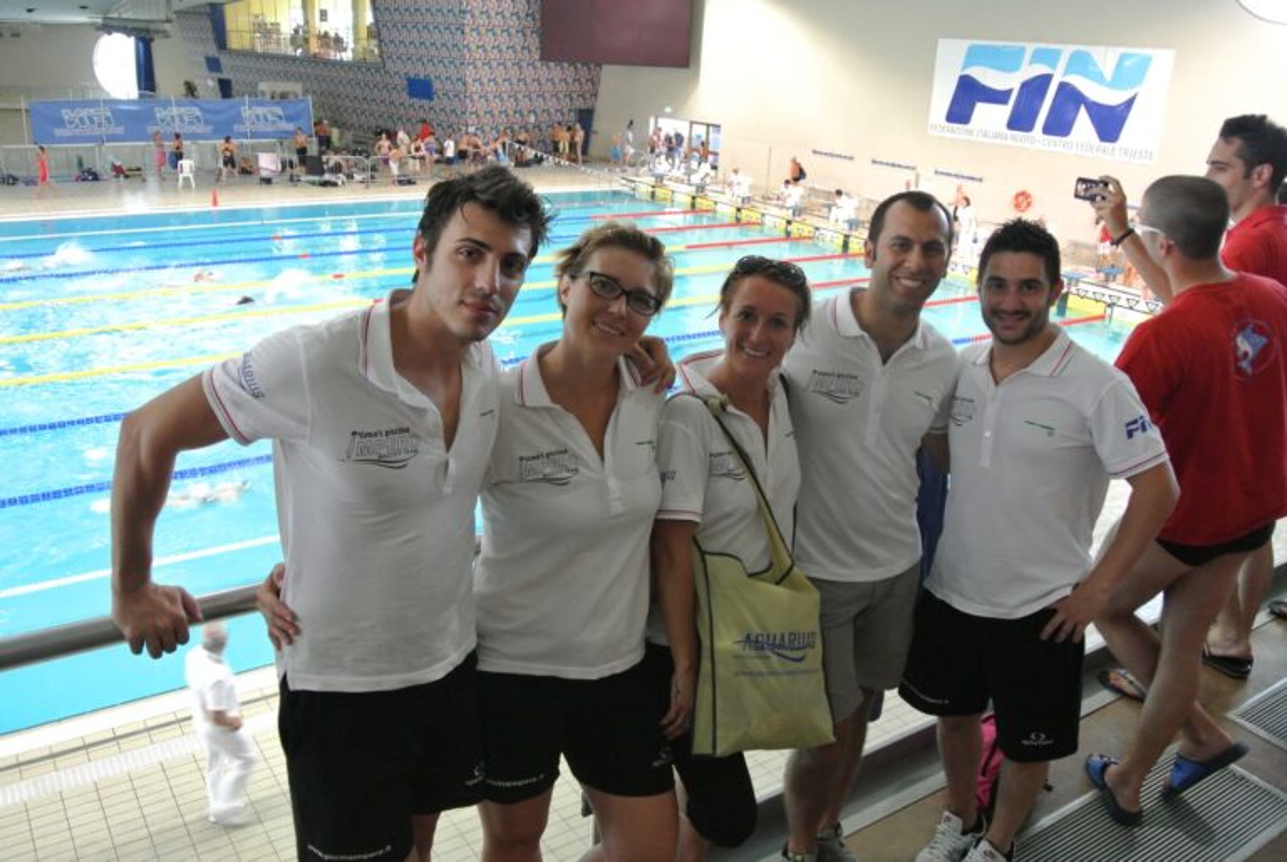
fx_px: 1074
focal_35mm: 30
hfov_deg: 61.9
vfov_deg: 43.7
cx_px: 644
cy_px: 431
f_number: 3.5
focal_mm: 11.4
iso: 800
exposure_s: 1/40
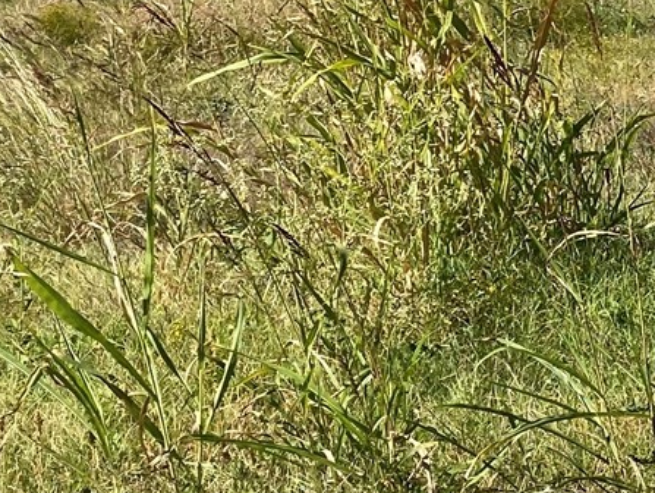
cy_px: 233
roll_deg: -1.2
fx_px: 2254
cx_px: 680
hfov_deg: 16.2
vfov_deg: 12.5
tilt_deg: -11.0
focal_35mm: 119
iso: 32
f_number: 1.8
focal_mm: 4.25
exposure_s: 1/3040
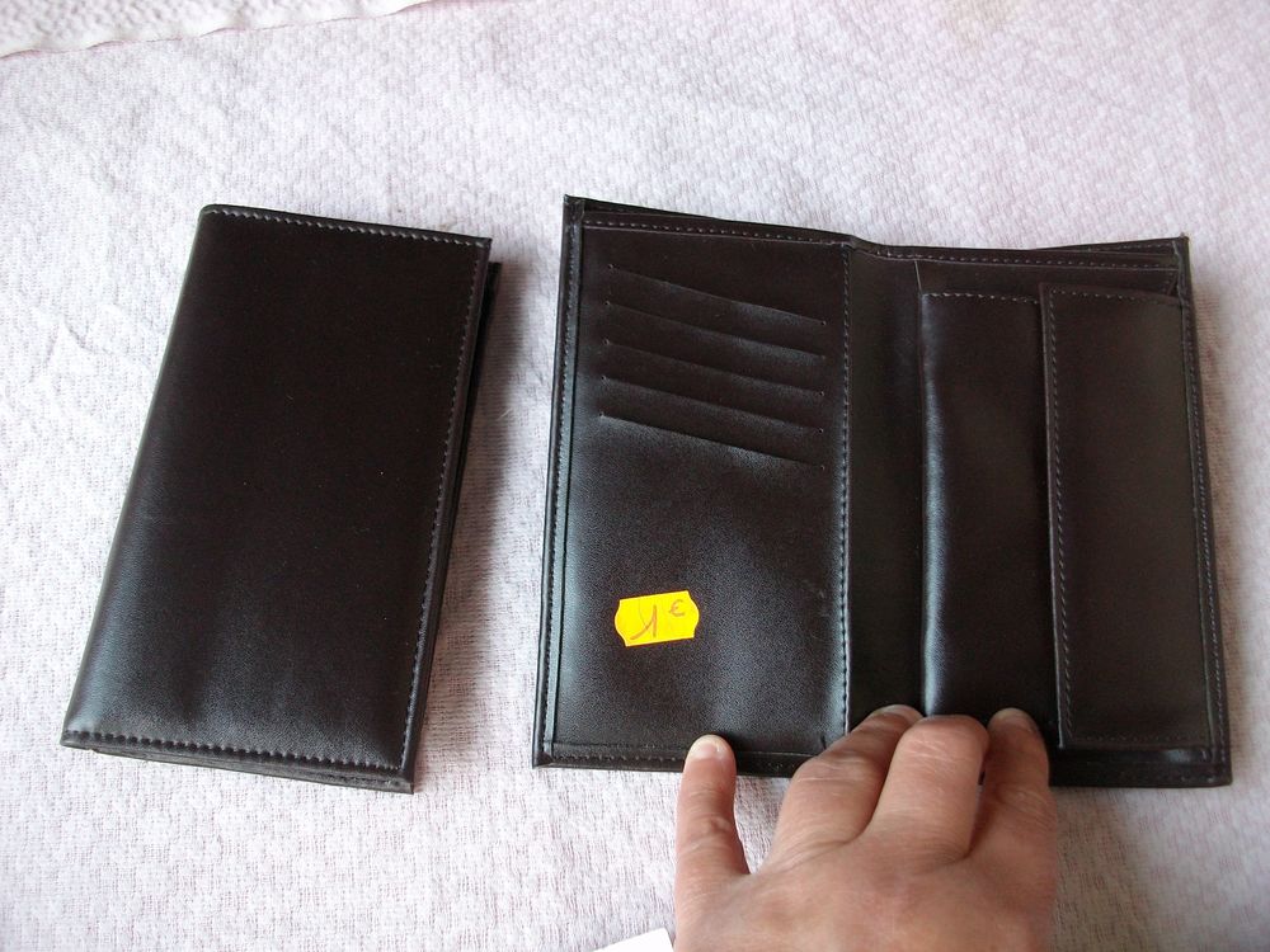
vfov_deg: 44.2
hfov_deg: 56.8
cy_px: 476
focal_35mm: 32
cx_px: 635
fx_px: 1174
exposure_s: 1/40
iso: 173
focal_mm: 5.7
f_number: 2.9
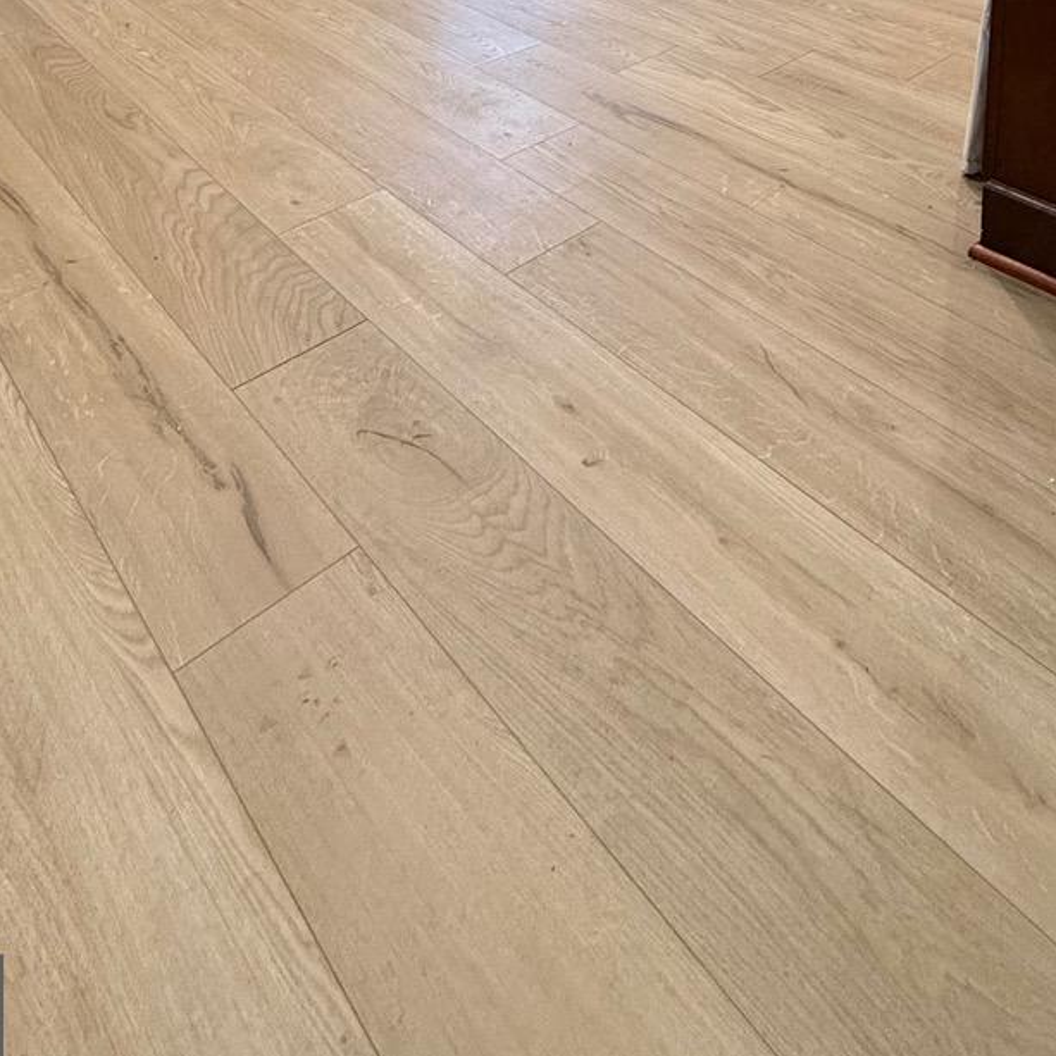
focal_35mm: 31
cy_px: -227
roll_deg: +0.3
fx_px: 1070
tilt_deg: -8.7
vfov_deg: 38.2
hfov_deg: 52.5
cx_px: 565
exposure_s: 1/120
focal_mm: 2.22
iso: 400
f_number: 2.2
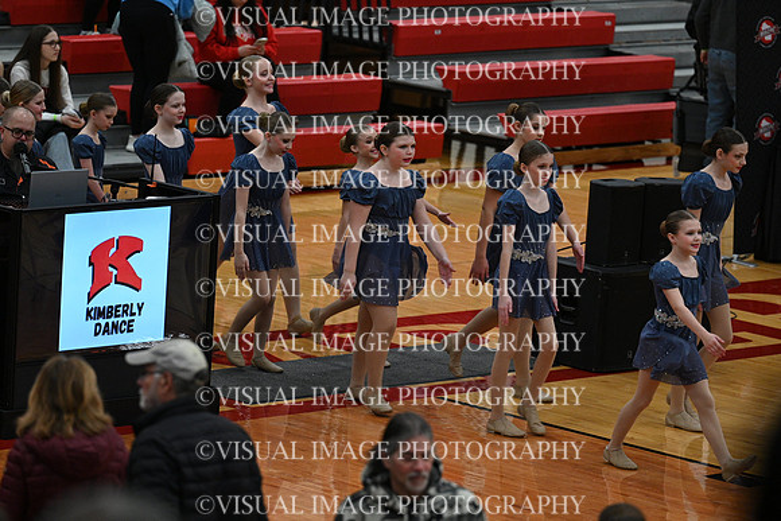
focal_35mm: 200
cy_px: 260
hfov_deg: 10.3
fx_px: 4340
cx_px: 390
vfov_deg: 6.9
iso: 4000
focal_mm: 200
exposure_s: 1/400
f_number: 4
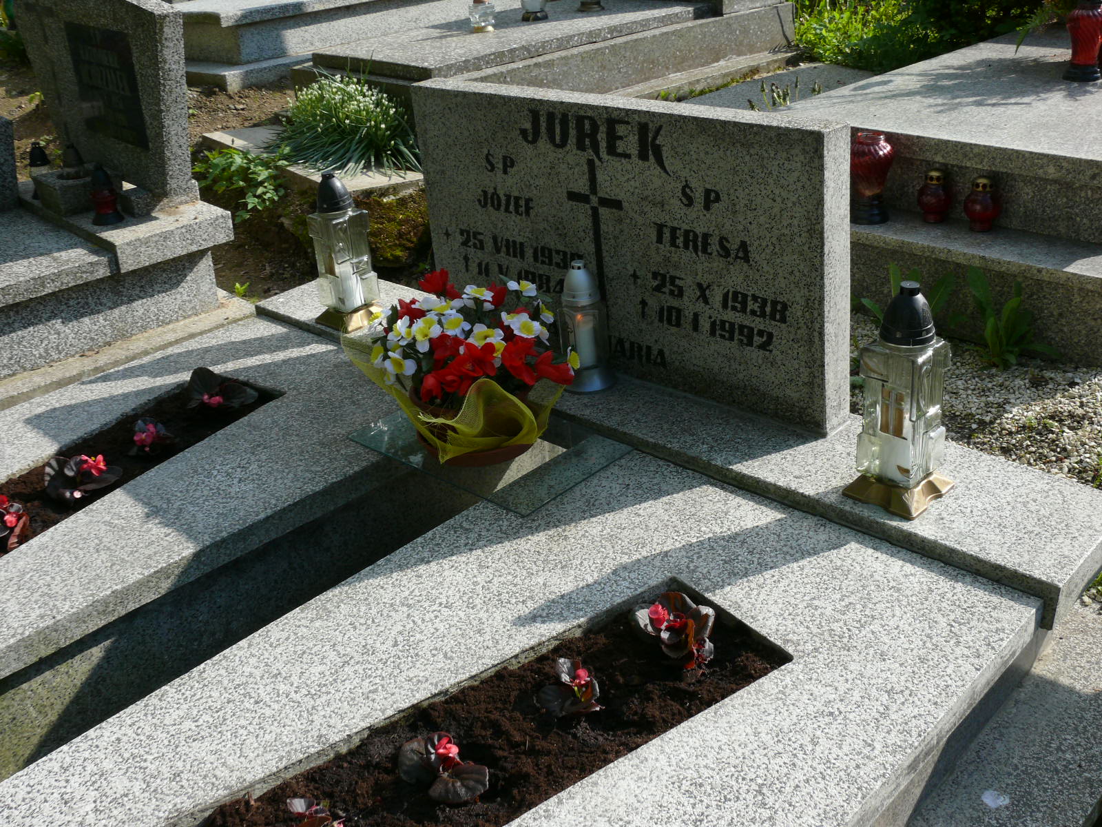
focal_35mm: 37
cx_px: 551
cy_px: 414
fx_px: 1178
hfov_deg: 50.1
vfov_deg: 38.7
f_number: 5.6
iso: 100
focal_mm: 7.8
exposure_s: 1/320
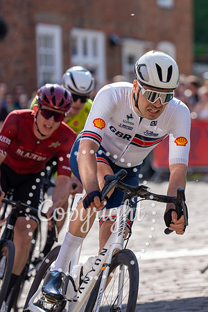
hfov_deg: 5.9
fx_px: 2002
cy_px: 156
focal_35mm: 231
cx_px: 211
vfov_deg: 8.9
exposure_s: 1/1000
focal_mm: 154
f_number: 3.5
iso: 125
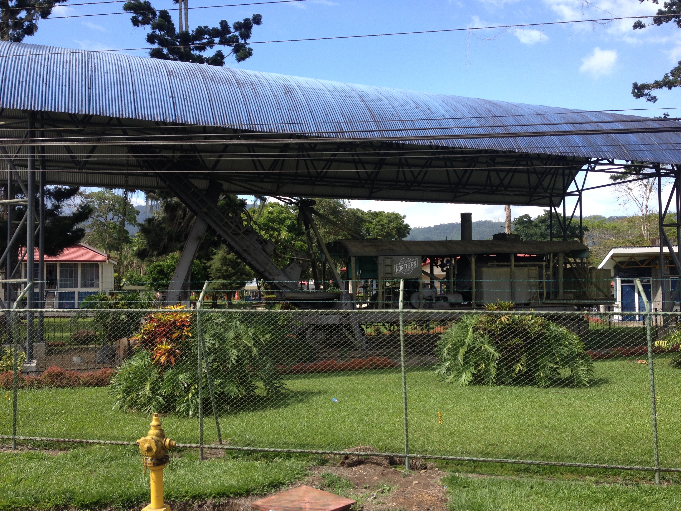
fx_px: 689
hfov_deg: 52.6
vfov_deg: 40.7
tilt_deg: -0.8
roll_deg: -1.8
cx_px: 340
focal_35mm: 35
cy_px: 256
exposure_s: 1/681
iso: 50
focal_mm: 4.28
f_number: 2.4
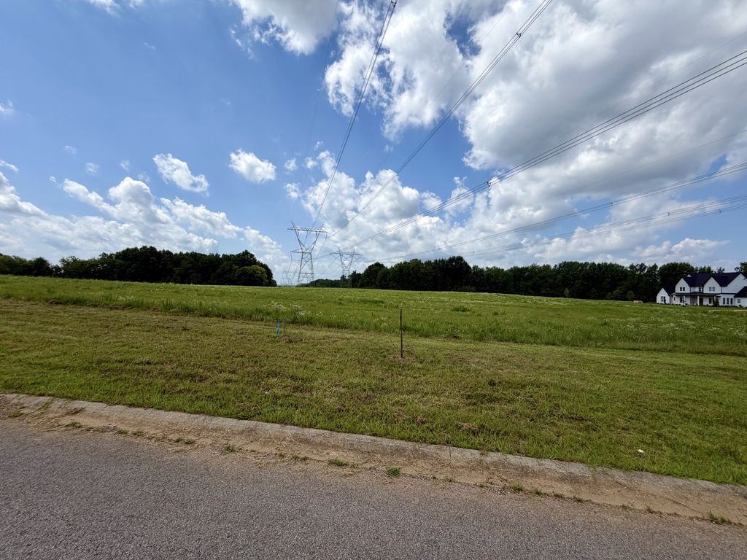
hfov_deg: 102.1
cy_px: 280
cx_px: 374
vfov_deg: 85.7
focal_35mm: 14
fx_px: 302
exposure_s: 1/1125
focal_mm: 2.22
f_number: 2.2
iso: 20
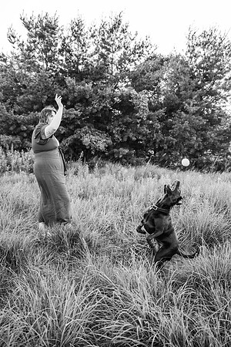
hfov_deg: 48.7
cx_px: 116
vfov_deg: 68.4
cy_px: 174
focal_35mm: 26
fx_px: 255
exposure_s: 1/500
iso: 320
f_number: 3.2
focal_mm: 26.5
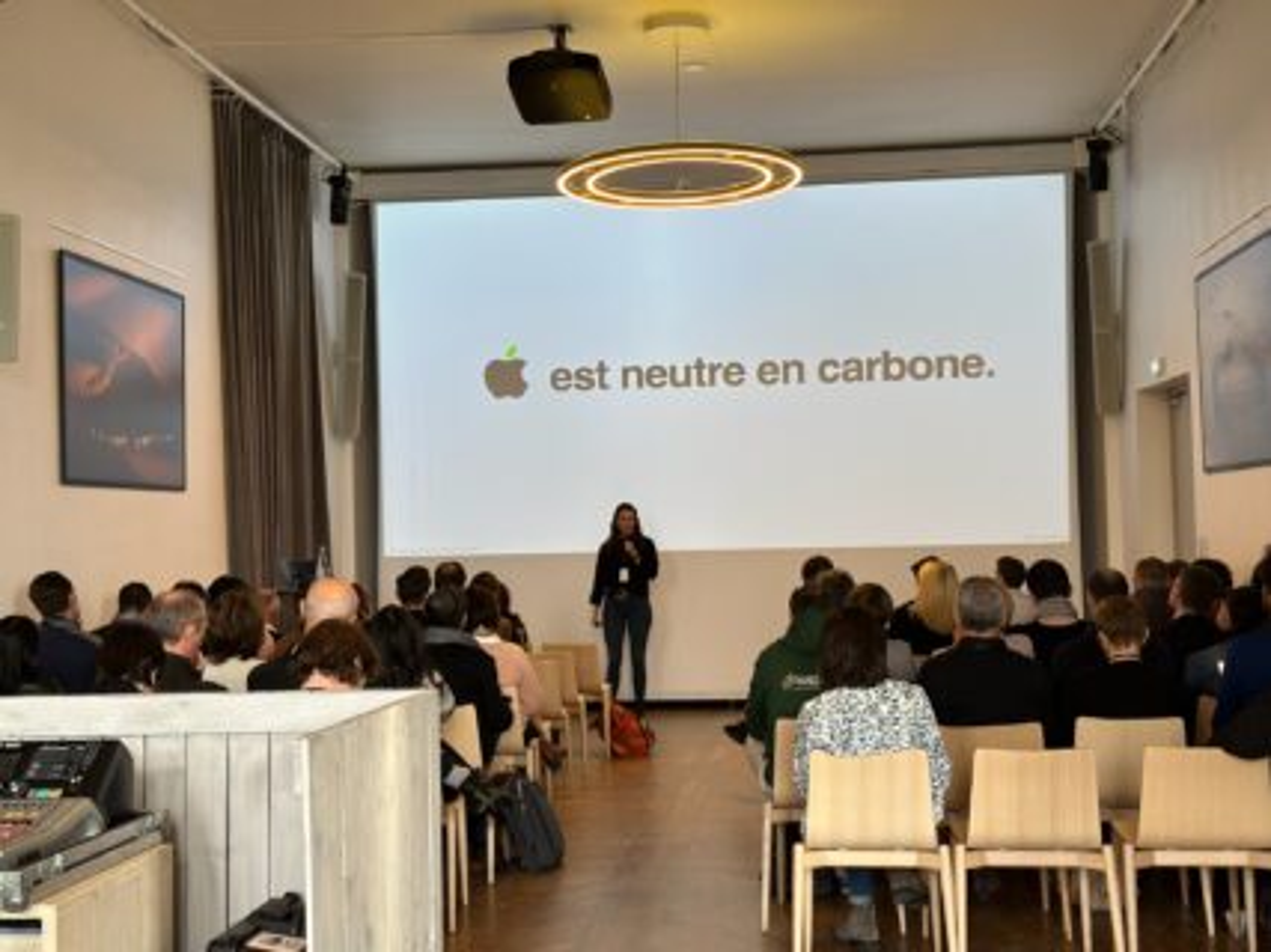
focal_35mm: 48
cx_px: 636
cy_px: 476
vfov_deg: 30.3
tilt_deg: +1.7
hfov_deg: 39.7
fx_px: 1762
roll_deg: +0.6
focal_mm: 6.86
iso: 125
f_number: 1.78
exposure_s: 1/99
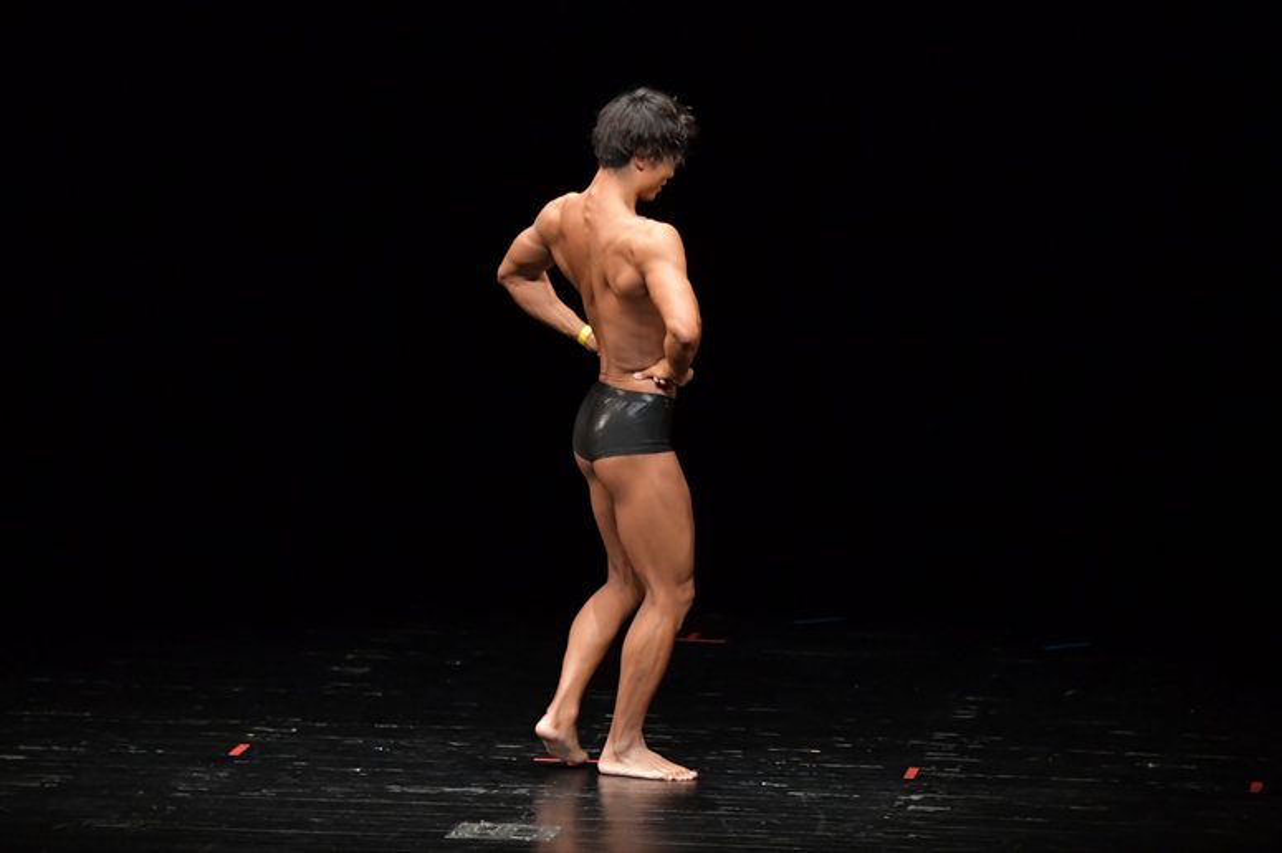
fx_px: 9077
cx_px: 641
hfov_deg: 8.1
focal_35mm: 255
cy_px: 426
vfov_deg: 5.4
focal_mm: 170
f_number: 5.6
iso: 4000
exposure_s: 1/400
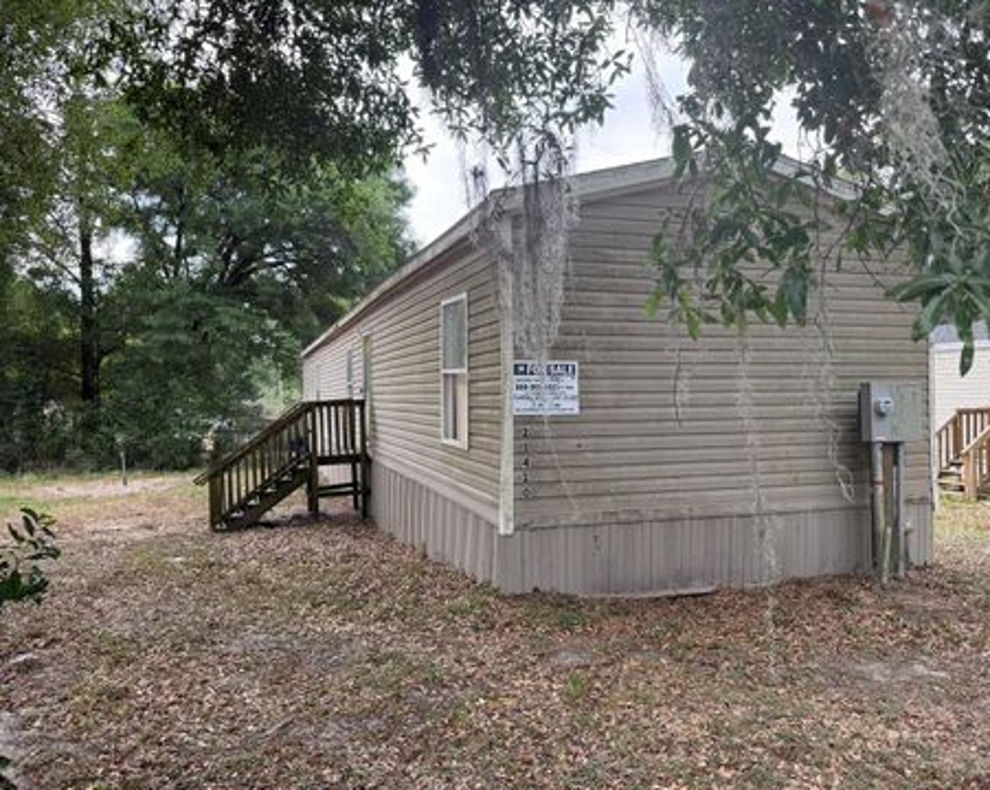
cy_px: 387
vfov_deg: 54.9
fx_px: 761
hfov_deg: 66.1
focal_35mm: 26
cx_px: 509
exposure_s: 1/178
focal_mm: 6.76
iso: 80
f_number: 1.78
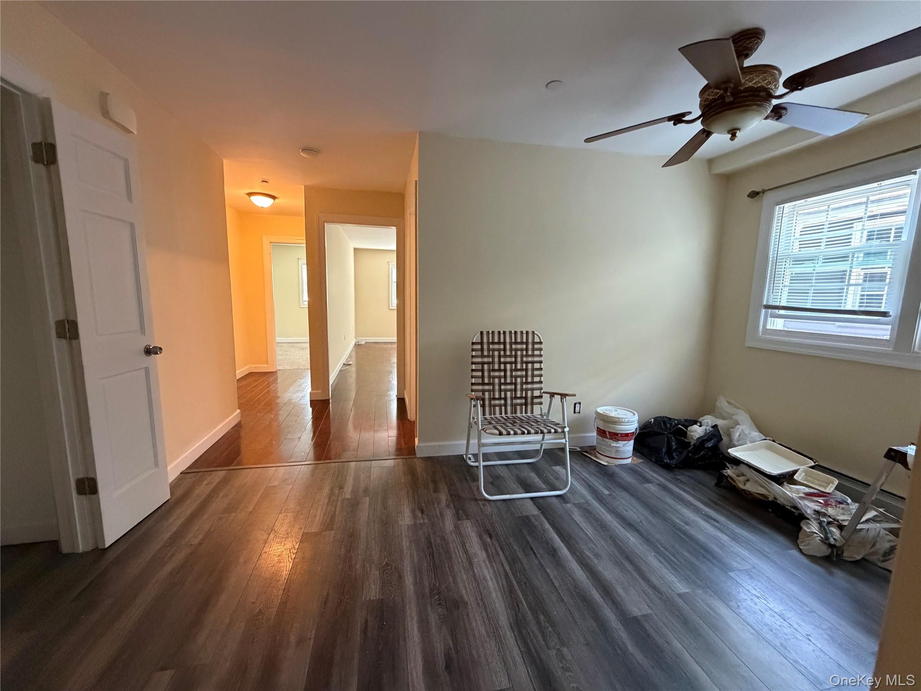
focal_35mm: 14
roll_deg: -1.1
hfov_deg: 102.1
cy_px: 346
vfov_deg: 85.7
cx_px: 460
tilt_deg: -7.8
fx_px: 372
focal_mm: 2.22
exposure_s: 1/60
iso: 640
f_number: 2.2
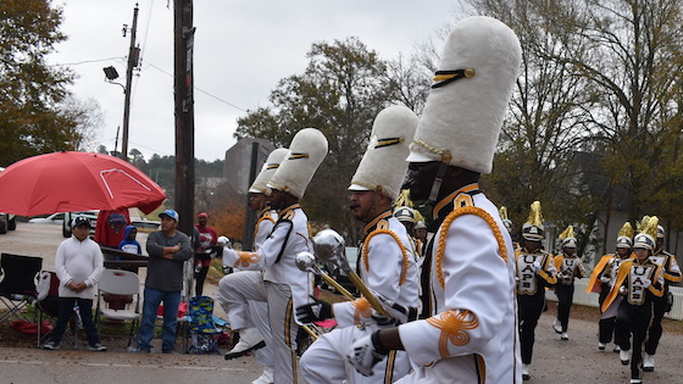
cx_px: 566
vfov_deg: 20.2
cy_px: 307
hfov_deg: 34.2
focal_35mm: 59
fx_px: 1067
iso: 200
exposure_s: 1/250
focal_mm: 21
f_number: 6.3
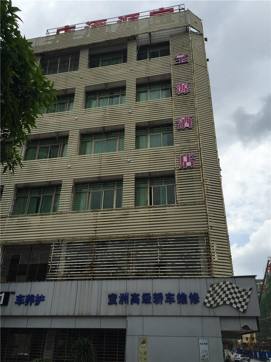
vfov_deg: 61.7
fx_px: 303
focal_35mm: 29
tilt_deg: +27.4
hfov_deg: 48.2
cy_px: 181
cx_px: 136
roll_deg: -1.7
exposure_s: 1/1647
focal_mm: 4.15
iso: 32
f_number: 2.2
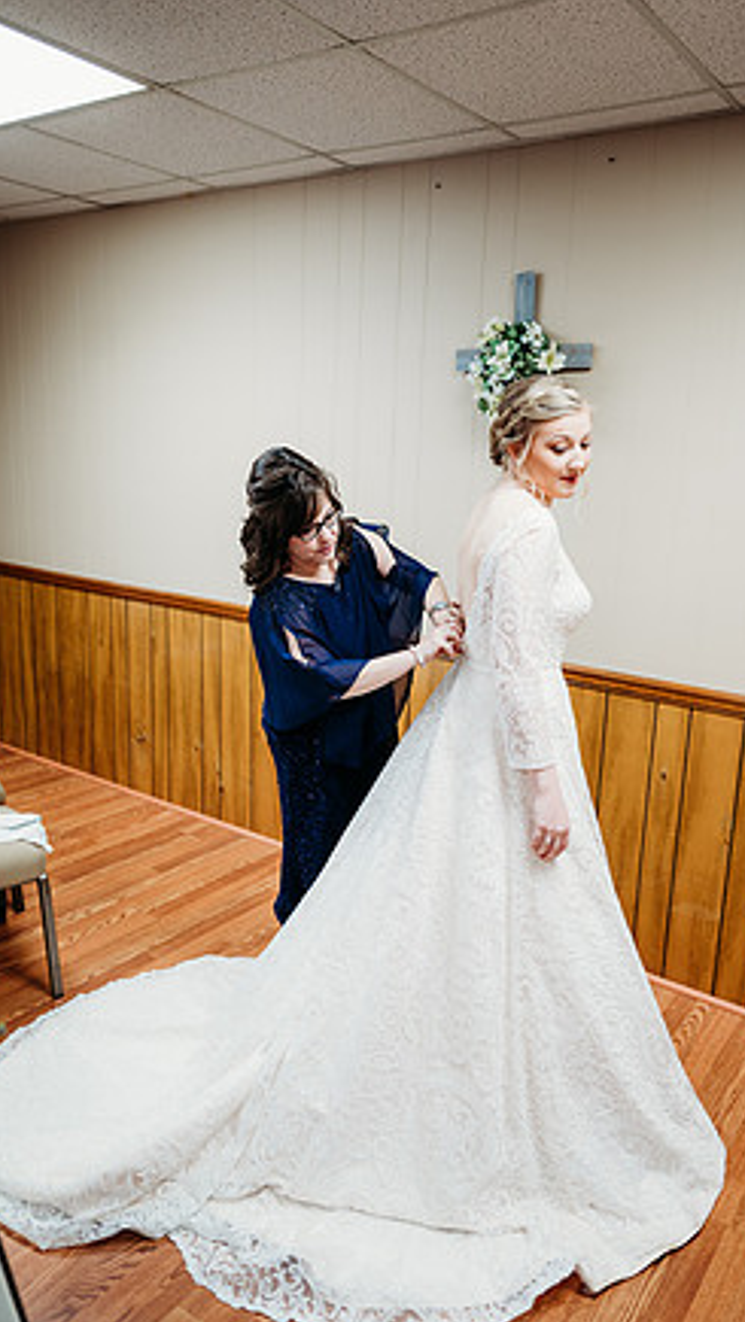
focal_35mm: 26
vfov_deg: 71.9
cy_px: 653
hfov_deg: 44.2
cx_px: 441
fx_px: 912
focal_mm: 24
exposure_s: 1/125
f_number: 1.8
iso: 400
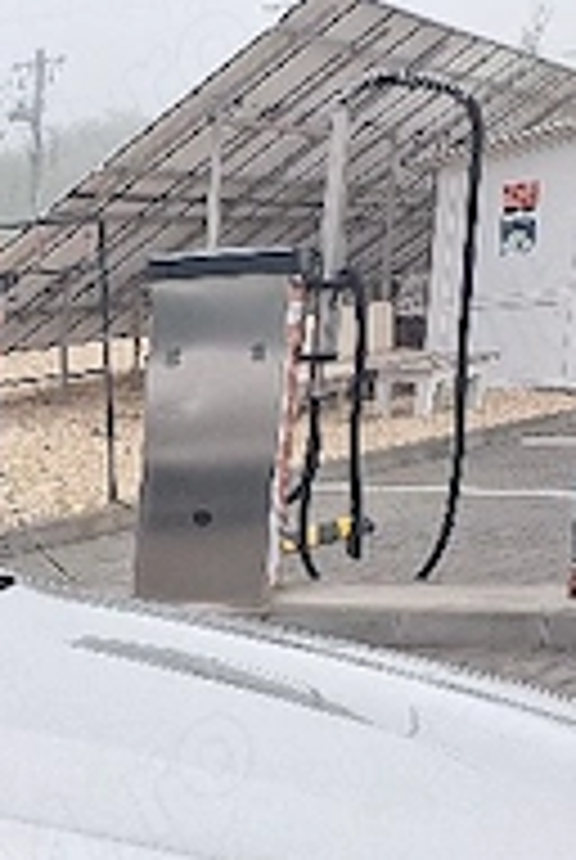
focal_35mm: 75
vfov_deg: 25.0
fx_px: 1793
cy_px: 950
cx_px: -558
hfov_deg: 15.0
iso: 50
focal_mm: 5.54
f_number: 1.8
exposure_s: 1/100
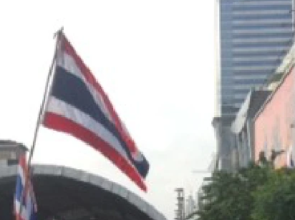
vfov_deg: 14.5
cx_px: 147
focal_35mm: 96
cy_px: 313
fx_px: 817
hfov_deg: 20.5
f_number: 2.4
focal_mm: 3.3
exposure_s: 1/397
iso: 32
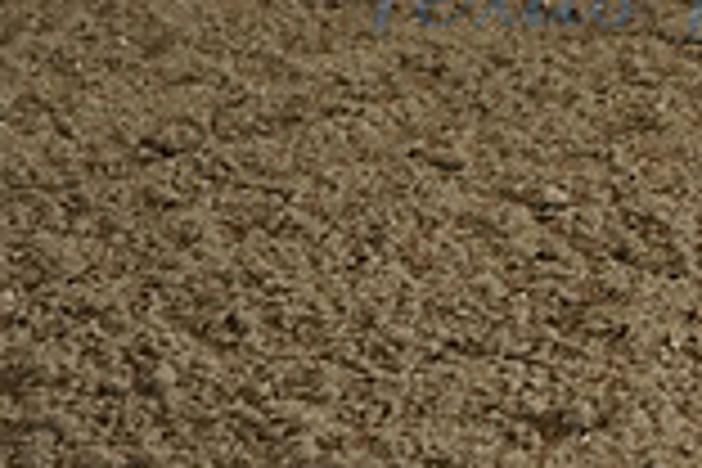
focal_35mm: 743
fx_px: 14487
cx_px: 1184
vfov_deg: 1.8
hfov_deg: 2.8
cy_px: -254
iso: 5000
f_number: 3.5
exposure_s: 1/1000
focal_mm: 200
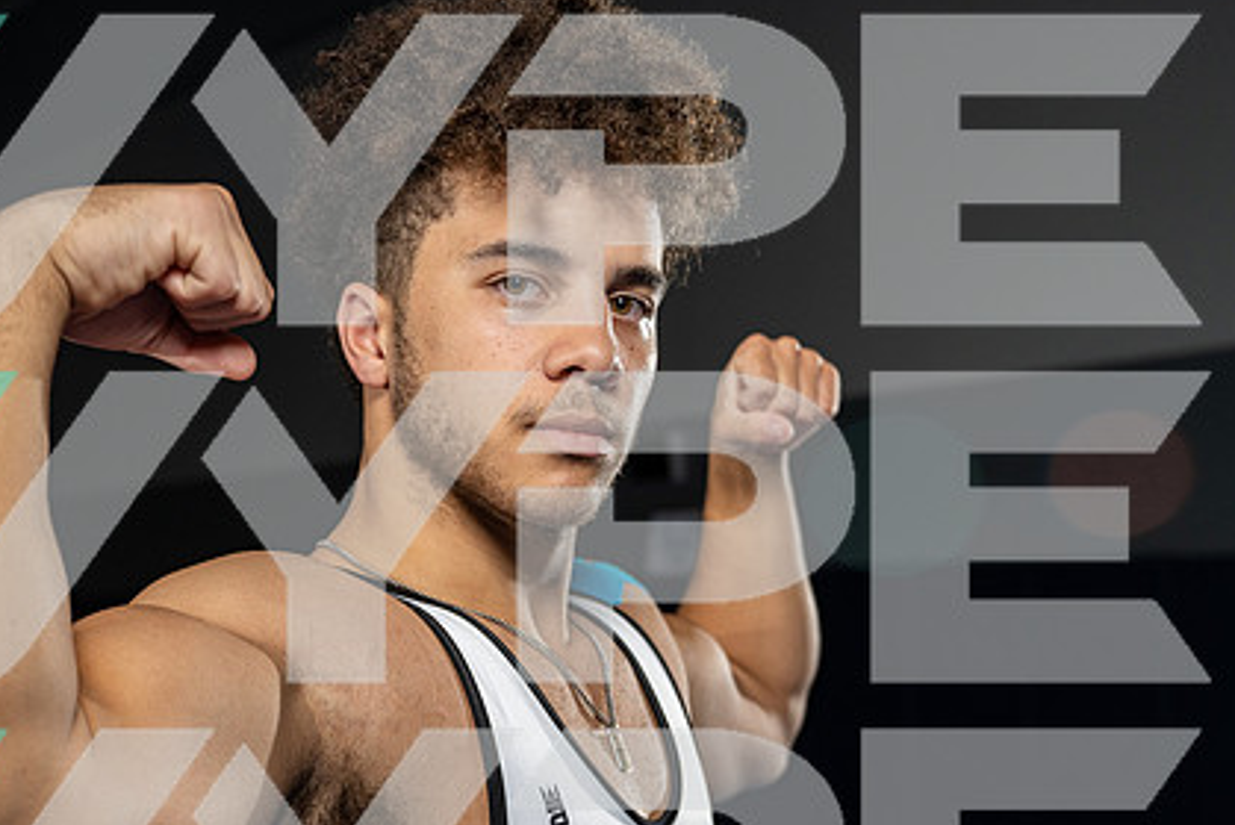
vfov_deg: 25.0
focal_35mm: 54
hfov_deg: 36.6
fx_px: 1854
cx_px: 460
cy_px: 529
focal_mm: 39
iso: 800
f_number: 4
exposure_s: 1/125
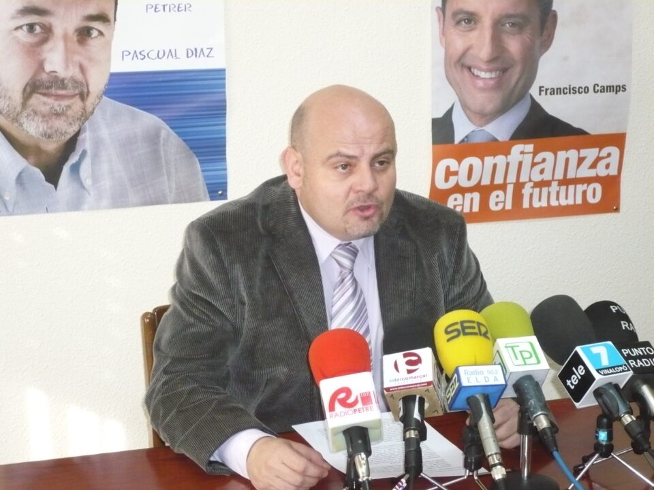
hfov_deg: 24.7
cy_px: 245
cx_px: 327
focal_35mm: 79
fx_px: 1493
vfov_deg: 18.7
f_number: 4.3
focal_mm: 13
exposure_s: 1/30
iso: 640
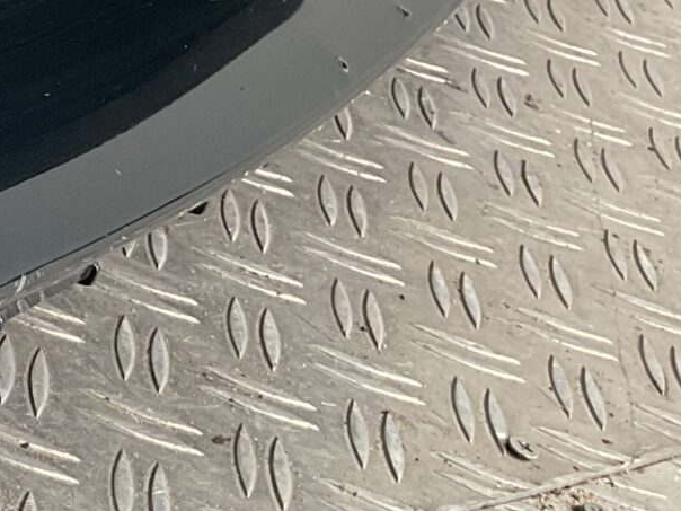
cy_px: -379
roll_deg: -16.0
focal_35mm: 123
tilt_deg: -20.5
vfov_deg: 11.3
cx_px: -635
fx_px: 2420
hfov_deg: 13.8
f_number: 1.8
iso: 32
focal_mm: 3
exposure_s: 1/100
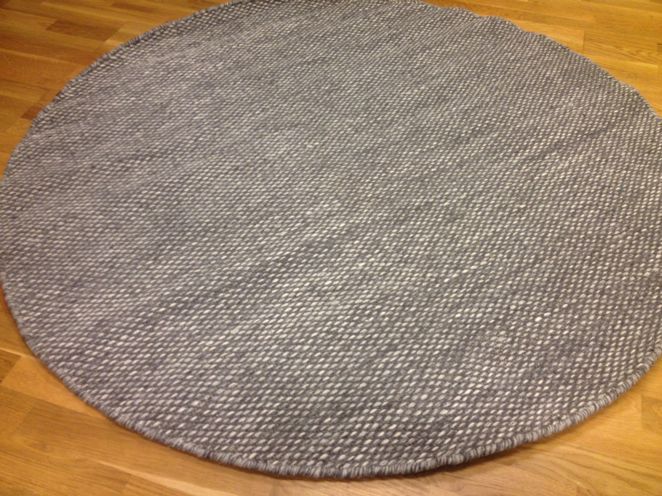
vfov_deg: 40.7
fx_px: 669
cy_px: 248
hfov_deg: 52.6
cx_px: 331
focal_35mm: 35
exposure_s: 1/20
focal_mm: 4.28
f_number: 2.4
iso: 80
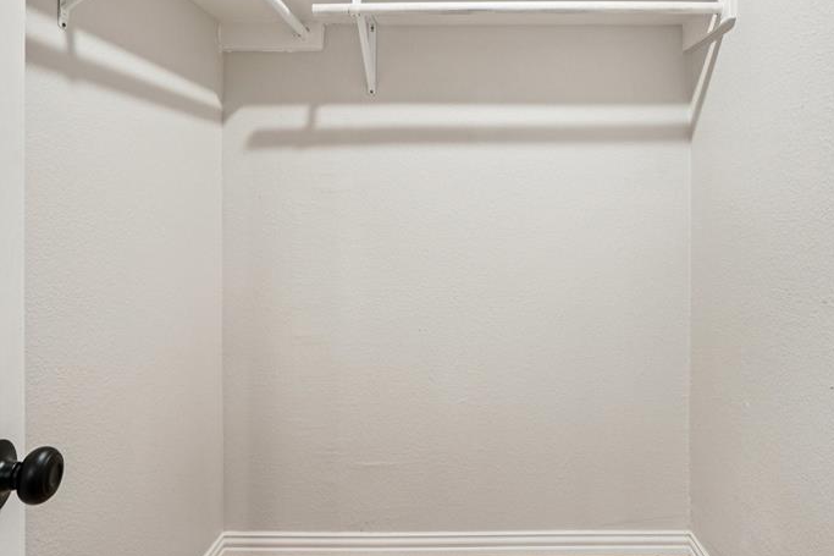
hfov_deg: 72.8
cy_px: 215
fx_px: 556
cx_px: 507
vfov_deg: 52.6
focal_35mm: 24
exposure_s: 1/10
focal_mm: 16
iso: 400
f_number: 8
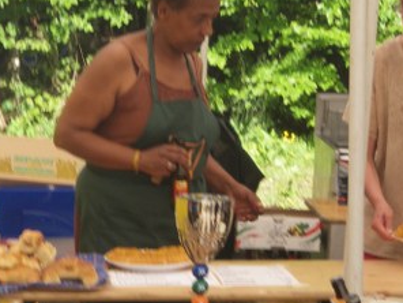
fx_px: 1560
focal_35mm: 134
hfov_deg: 14.6
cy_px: 280
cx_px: 49
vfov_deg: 11.0
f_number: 4.6
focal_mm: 11.1
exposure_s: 1/100
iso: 64
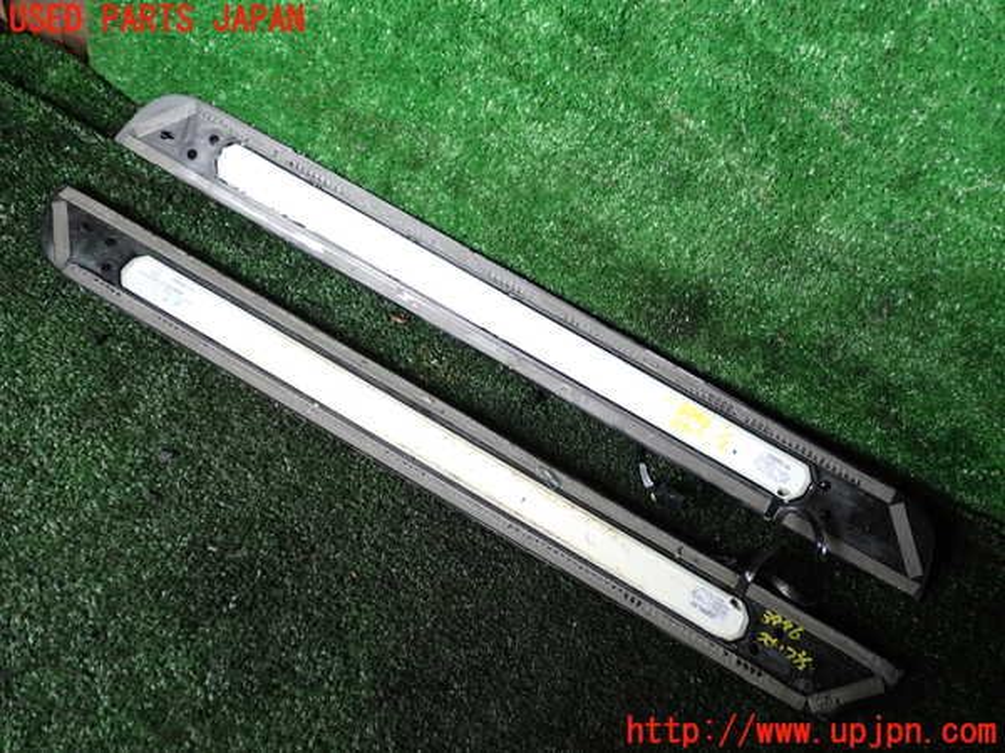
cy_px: 376
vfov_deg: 46.8
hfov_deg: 60.0
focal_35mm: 30
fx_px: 871
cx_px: 502
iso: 200
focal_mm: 5.4
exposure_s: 1/60
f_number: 2.3
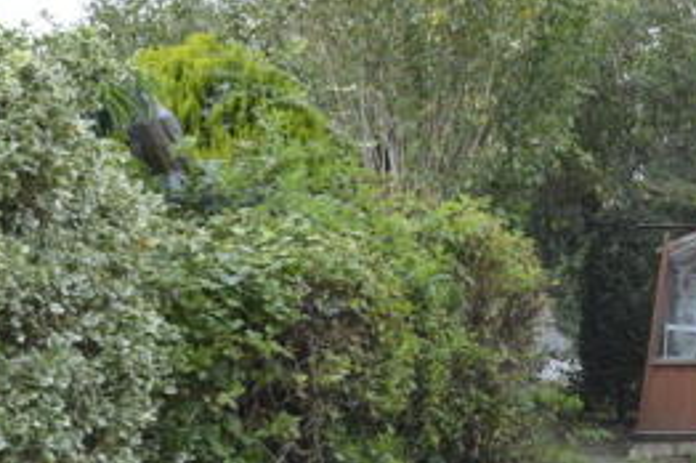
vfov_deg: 18.8
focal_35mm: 71
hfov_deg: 25.4
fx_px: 1376
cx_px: 839
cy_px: 386
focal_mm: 19
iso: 140
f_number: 5.6
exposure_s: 1/125
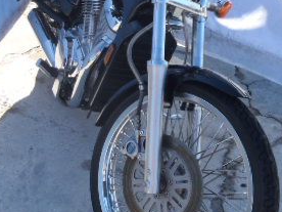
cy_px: 61
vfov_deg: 22.4
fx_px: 530
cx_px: 87
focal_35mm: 65
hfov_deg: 29.5
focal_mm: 5
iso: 80
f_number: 4.5
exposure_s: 1/250
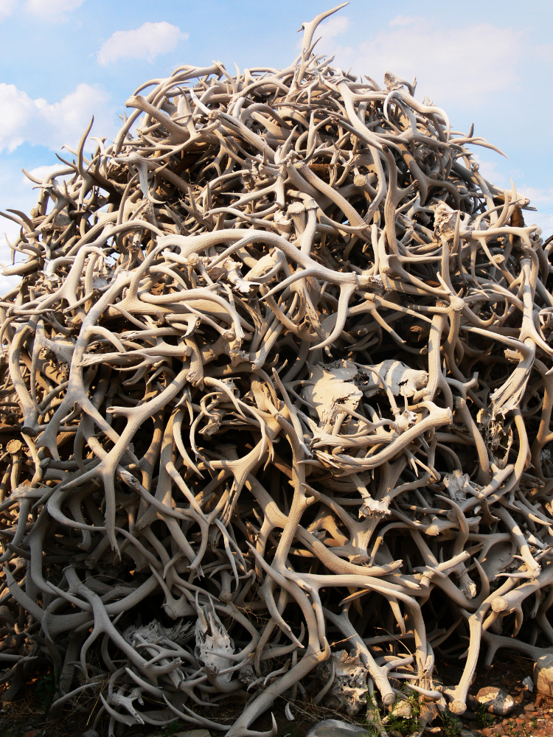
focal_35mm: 50
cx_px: 276
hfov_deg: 29.1
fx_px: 1065
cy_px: 368
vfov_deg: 38.2
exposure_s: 1/320
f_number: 5.6
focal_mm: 10.5
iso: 80
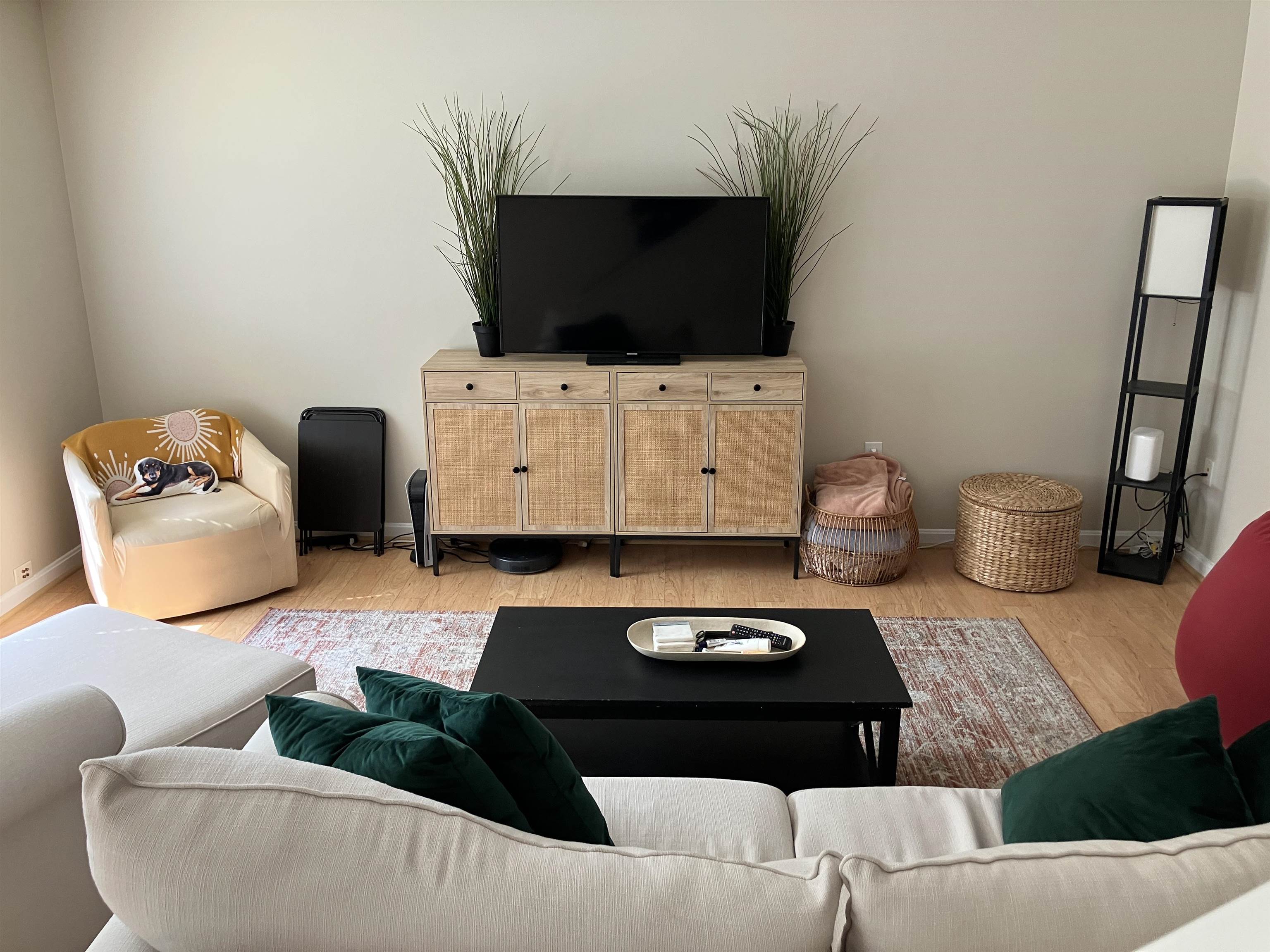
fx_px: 1027
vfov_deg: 49.7
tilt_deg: -15.8
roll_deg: -0.2
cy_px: 476
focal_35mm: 28
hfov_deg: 63.4
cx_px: 635
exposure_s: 1/79
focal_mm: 3.99
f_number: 1.8
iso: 80
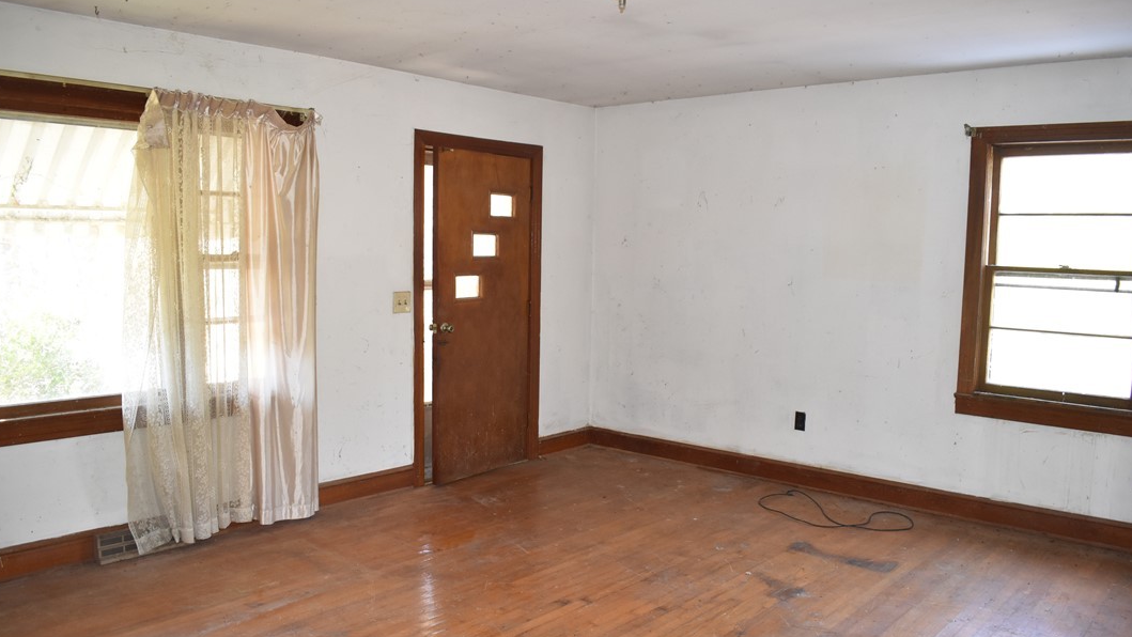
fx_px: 871
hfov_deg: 66.1
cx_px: 564
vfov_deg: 40.2
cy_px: 343
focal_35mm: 29
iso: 1000
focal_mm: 18
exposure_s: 1/60
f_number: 4.5
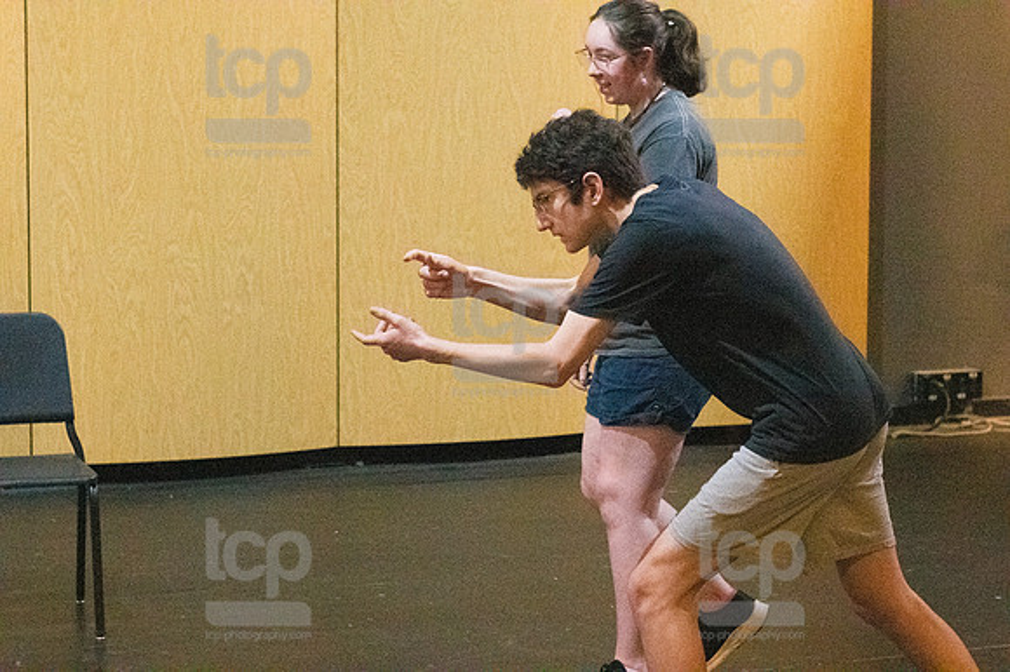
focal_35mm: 105
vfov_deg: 13.0
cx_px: 505
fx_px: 2944
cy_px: 336
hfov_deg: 19.5
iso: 25600
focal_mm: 70
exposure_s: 1/400
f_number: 5.6
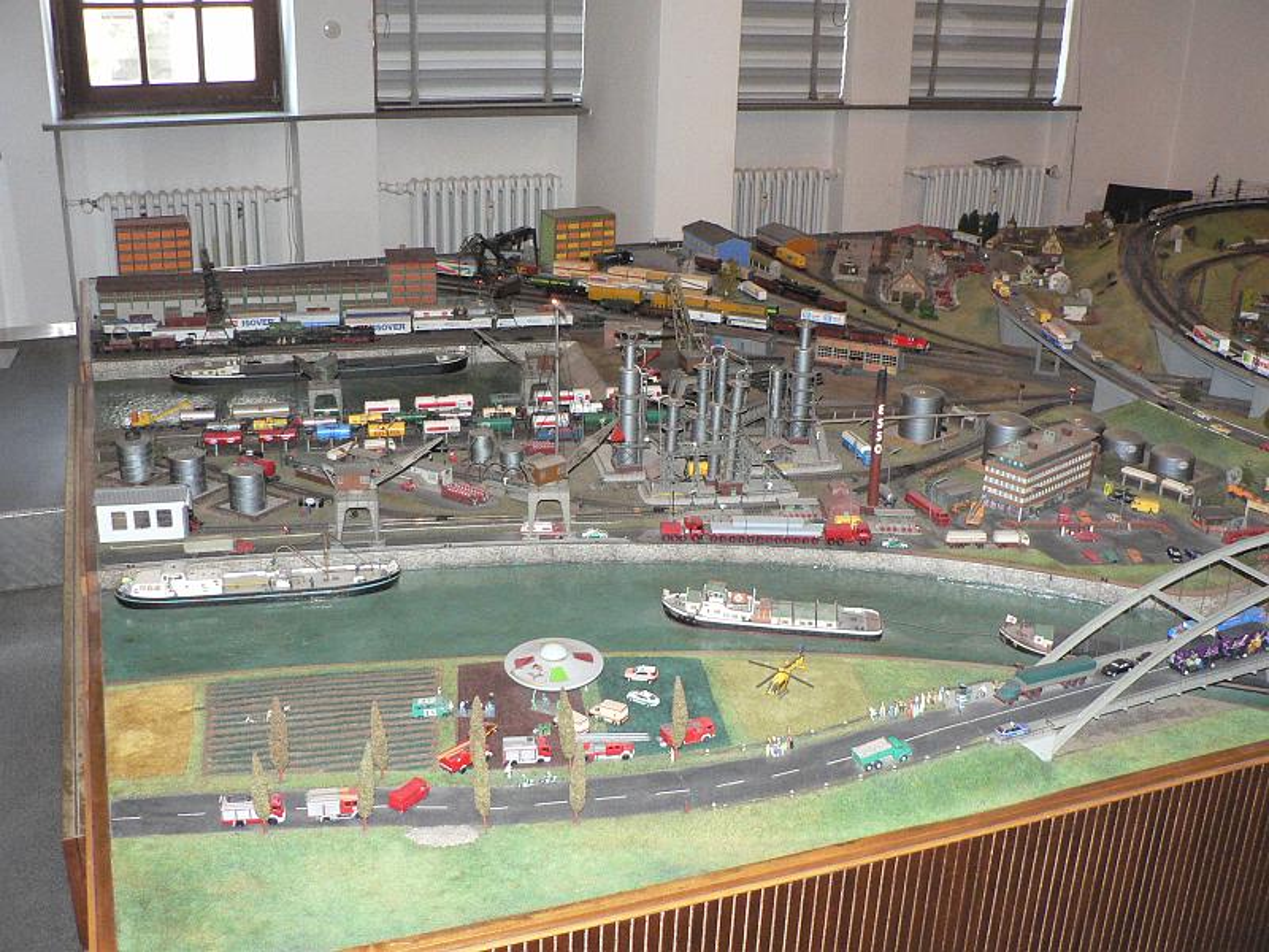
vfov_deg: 39.7
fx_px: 1320
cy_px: 476
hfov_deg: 51.4
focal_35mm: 36
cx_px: 634
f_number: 2.8
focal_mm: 6
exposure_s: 1/60
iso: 400
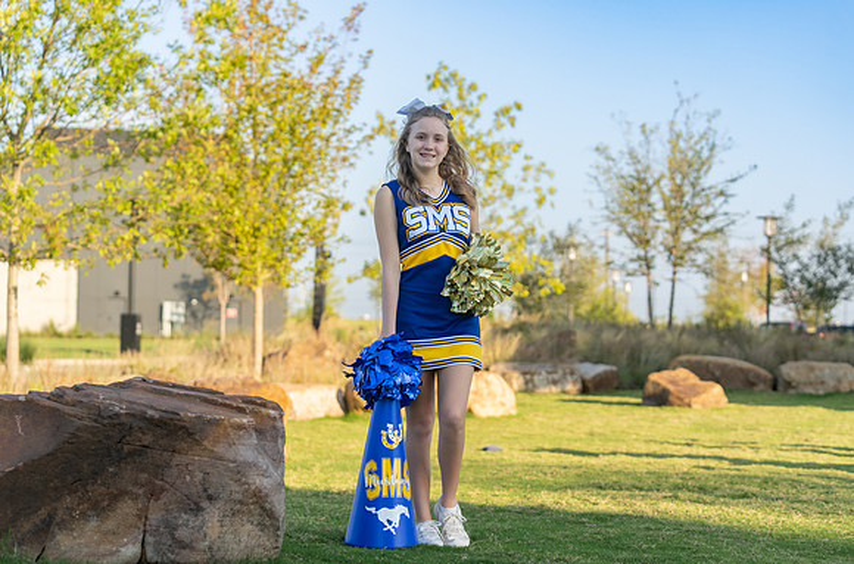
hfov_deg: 27.8
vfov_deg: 18.6
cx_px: 444
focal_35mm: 73
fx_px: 1726
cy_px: 296
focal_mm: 70
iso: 100
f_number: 3.5
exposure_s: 1/400
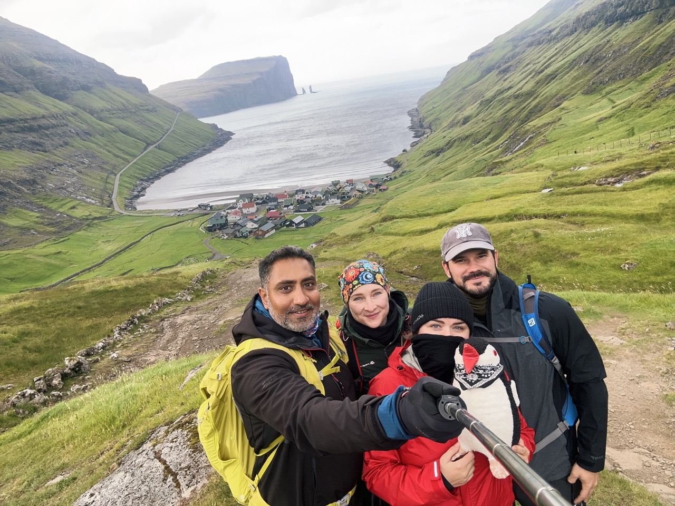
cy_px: 253
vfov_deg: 58.9
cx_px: 338
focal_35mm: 23
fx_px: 448
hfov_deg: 73.9
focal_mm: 2.69
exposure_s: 1/121
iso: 32
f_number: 1.9
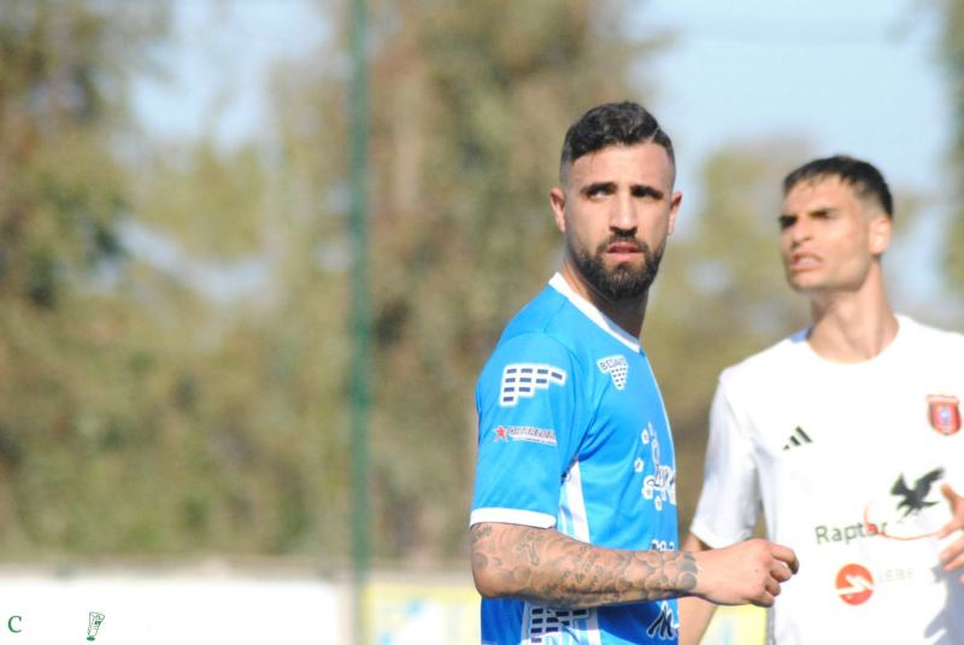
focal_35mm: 315
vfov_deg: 4.4
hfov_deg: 6.5
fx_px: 8442
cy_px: 322
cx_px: 482
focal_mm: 210
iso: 1600
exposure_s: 1/4000
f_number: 8
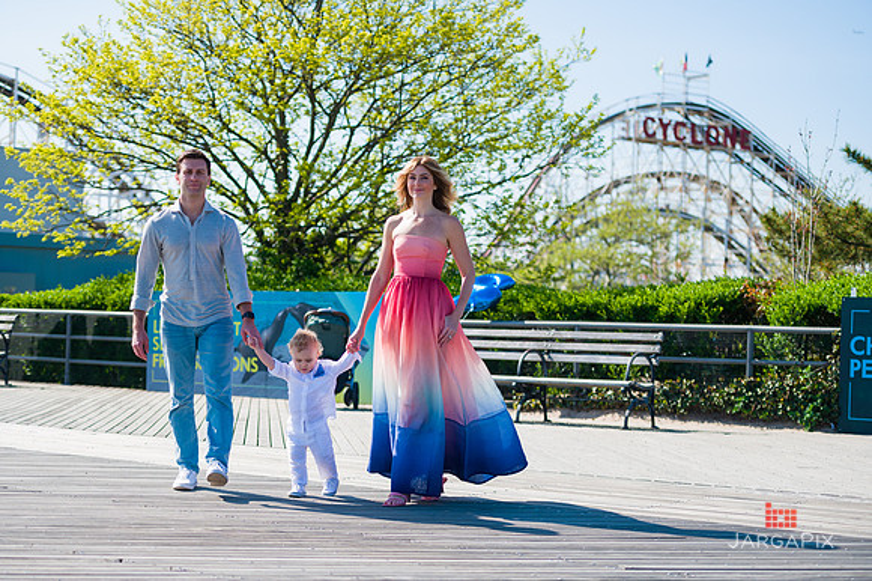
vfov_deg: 19.4
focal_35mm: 70
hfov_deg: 28.9
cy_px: 290
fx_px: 1695
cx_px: 436
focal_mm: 70
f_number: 3.2
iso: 200
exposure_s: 1/2500
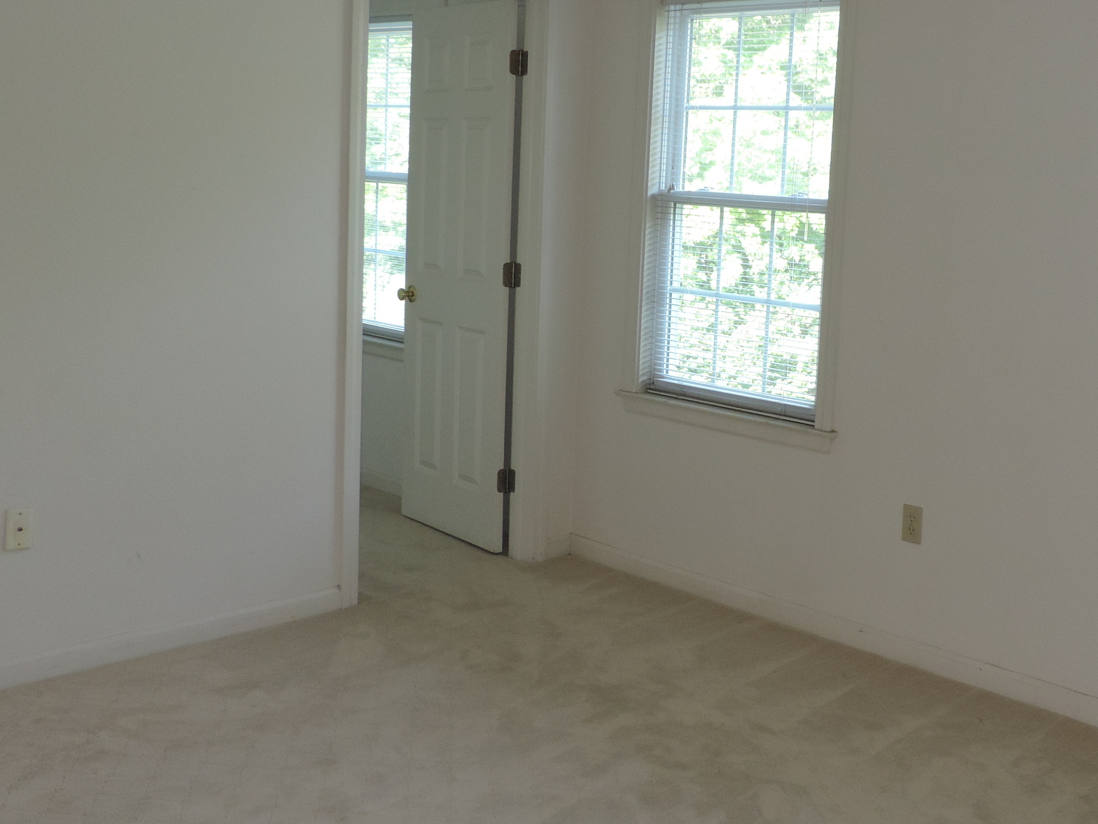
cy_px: 324
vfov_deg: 35.0
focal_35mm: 41
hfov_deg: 44.9
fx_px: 1301
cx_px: 755
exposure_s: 1/40
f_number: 3
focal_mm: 4.3
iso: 200
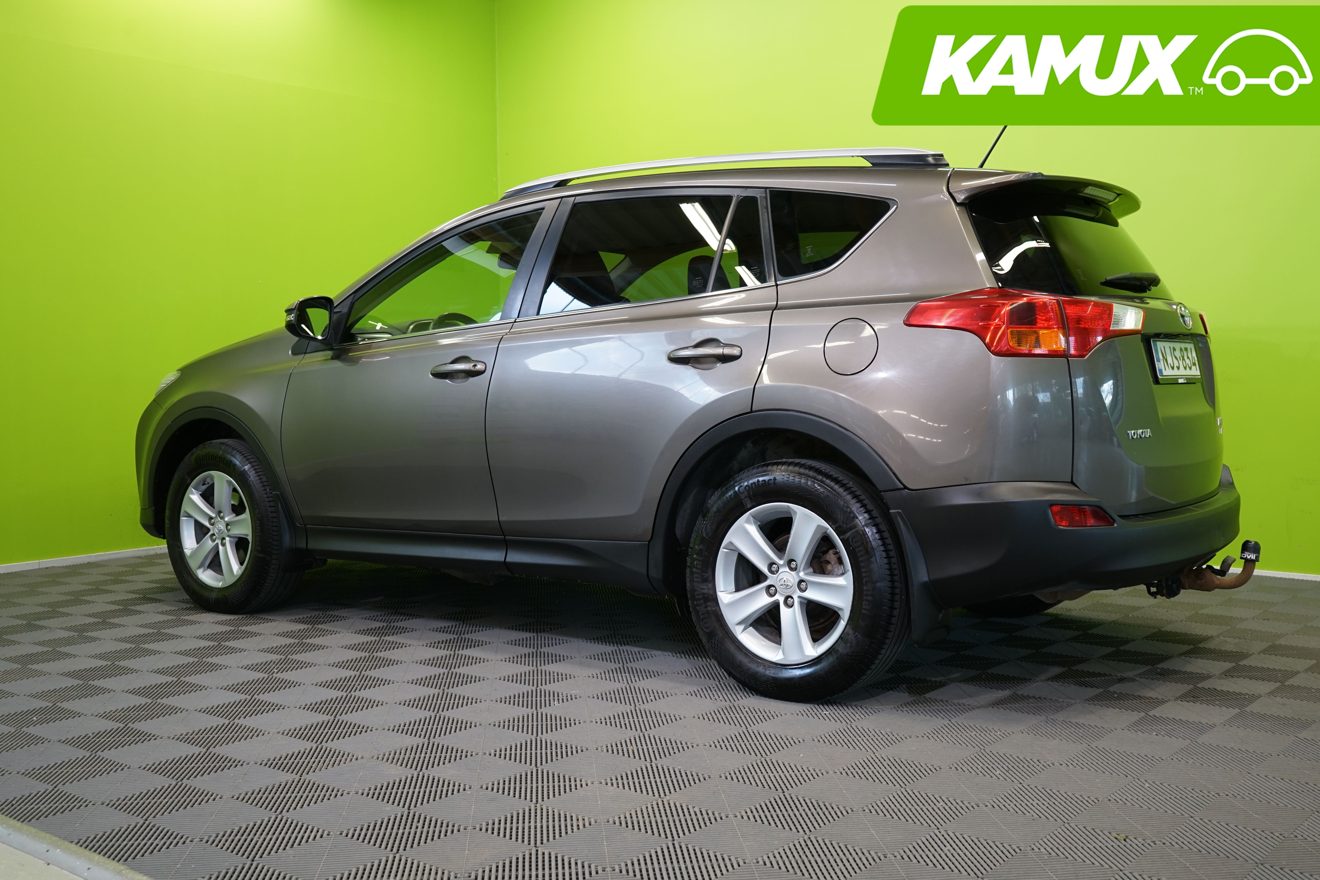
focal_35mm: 36
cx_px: 696
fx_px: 1320
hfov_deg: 53.1
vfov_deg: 36.9
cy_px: 426
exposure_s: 1/30
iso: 500
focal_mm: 34
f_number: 5.6
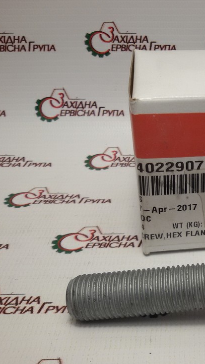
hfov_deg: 24.2
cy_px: 184
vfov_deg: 44.6
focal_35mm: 46
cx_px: 226
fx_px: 444
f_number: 2.4
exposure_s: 1/100
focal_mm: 2.93
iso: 50
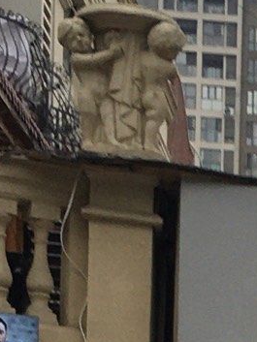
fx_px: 2216
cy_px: 877
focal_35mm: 224
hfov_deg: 6.4
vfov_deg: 8.0
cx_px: 564
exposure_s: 1/260
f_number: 2.2
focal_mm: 4.15
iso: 25
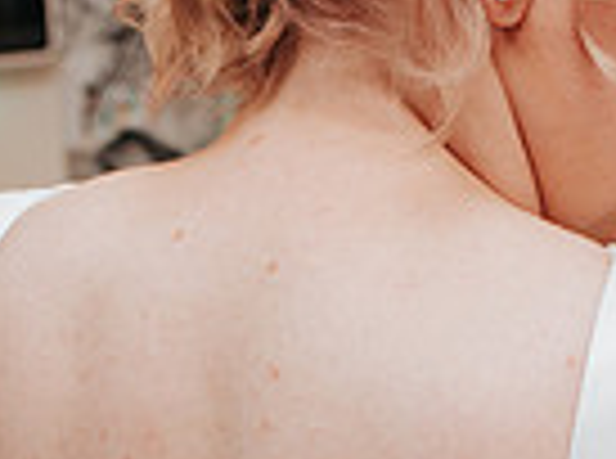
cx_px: 252
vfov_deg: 10.0
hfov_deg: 13.8
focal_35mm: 143
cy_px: 722
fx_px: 2538
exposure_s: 1/160
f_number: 4
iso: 800
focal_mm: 35
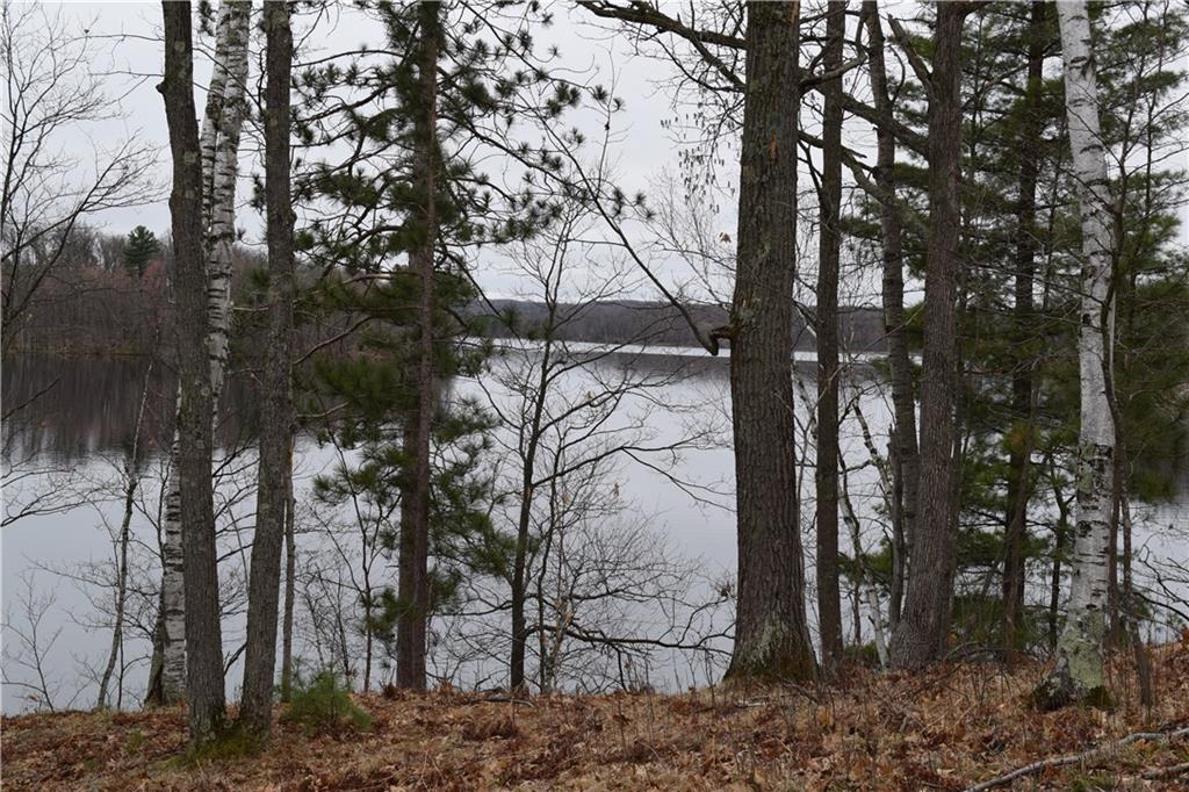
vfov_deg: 26.5
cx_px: 594
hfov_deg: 38.9
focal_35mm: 51
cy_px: 396
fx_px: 1684
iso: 400
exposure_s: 1/250
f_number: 8
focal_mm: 34
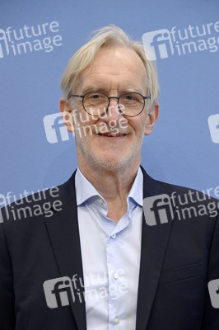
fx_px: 1024
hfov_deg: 12.2
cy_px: 165
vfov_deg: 18.3
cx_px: 110
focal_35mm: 112
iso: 3200
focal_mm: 112
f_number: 5.6
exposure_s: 1/500
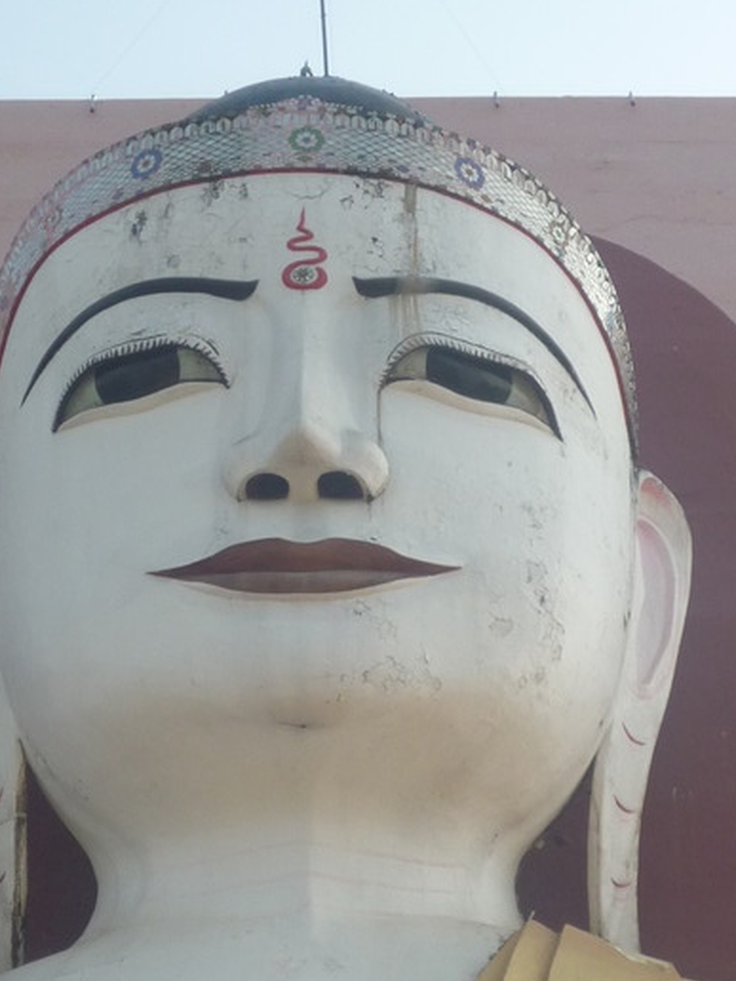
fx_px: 3515
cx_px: 314
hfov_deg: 11.9
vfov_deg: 15.8
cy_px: 719
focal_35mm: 124
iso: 100
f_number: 4.5
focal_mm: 9.9
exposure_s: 1/500
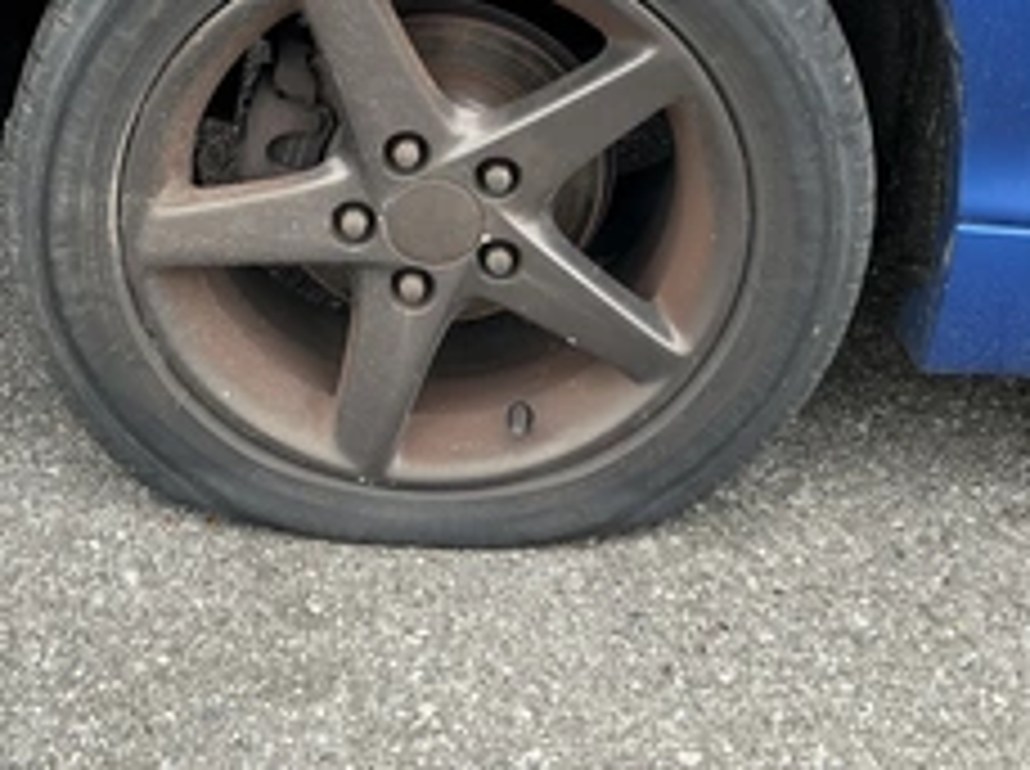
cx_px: 414
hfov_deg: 38.8
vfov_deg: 28.6
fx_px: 1456
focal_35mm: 49
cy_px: 99
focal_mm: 3
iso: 25
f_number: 1.8
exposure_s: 1/212
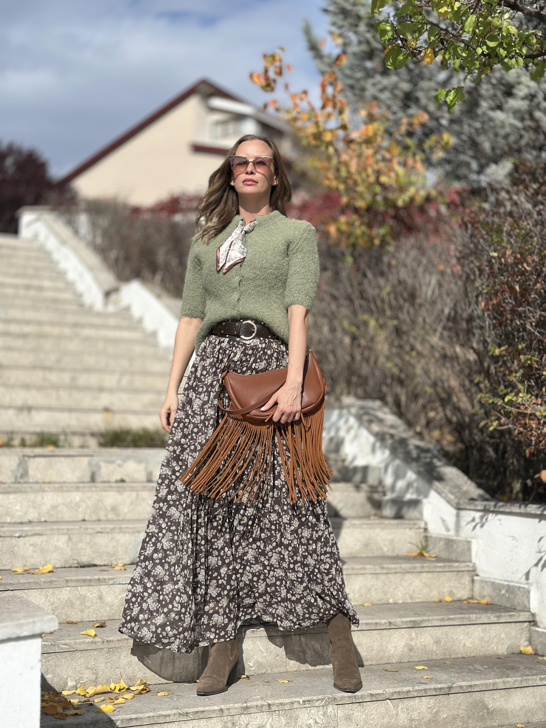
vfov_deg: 39.7
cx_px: 273
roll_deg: -1.9
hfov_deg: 30.3
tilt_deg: +5.1
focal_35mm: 48
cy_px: 364
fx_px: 1009
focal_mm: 6.86
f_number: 1.78
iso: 100
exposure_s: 1/9804
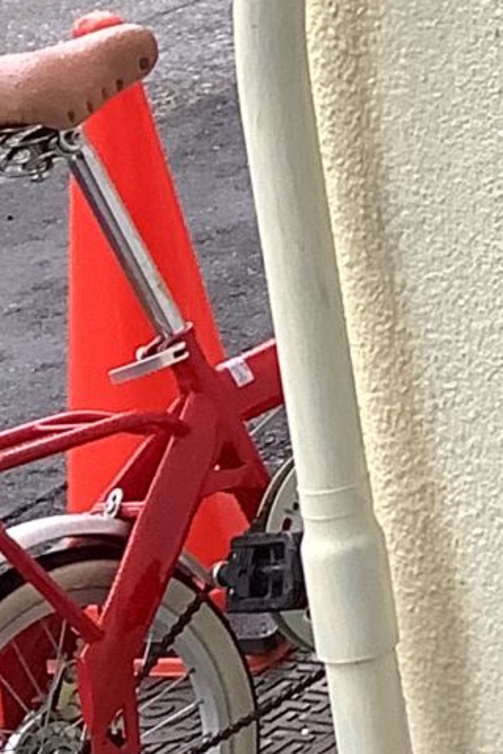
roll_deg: +3.5
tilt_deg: -11.5
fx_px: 3605
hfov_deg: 7.1
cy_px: -313
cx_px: 1493
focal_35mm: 172
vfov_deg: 11.5
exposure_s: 1/120
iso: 80
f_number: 2.4
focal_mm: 3.3
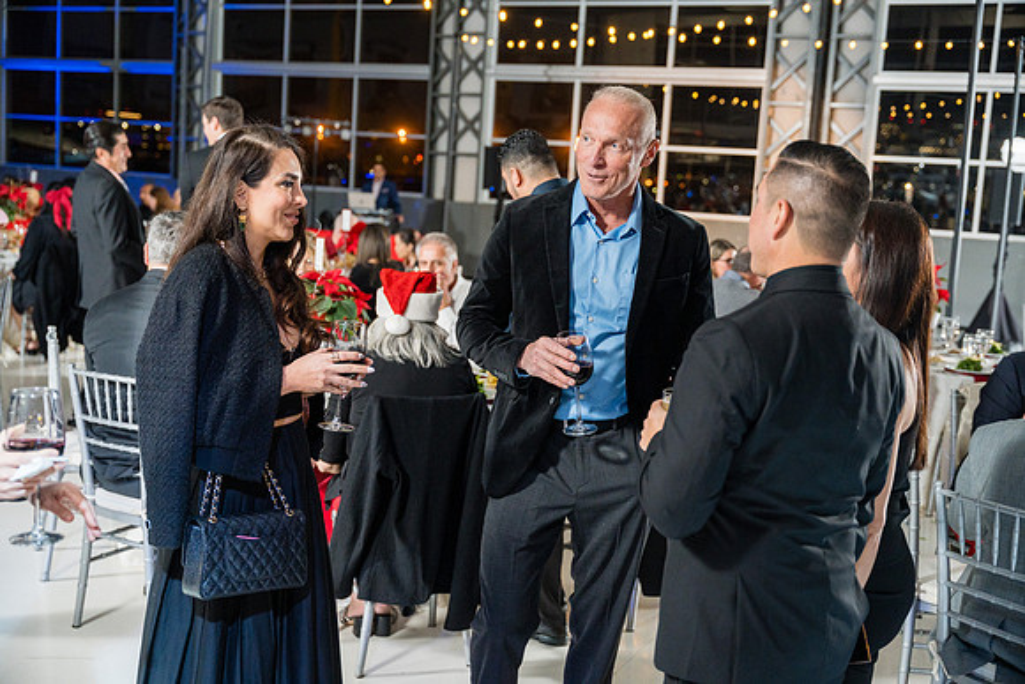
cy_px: 342
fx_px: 1242
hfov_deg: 44.9
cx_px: 512
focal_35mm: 44
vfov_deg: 30.8
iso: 1600
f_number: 2.8
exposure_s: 1/250
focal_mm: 43.6
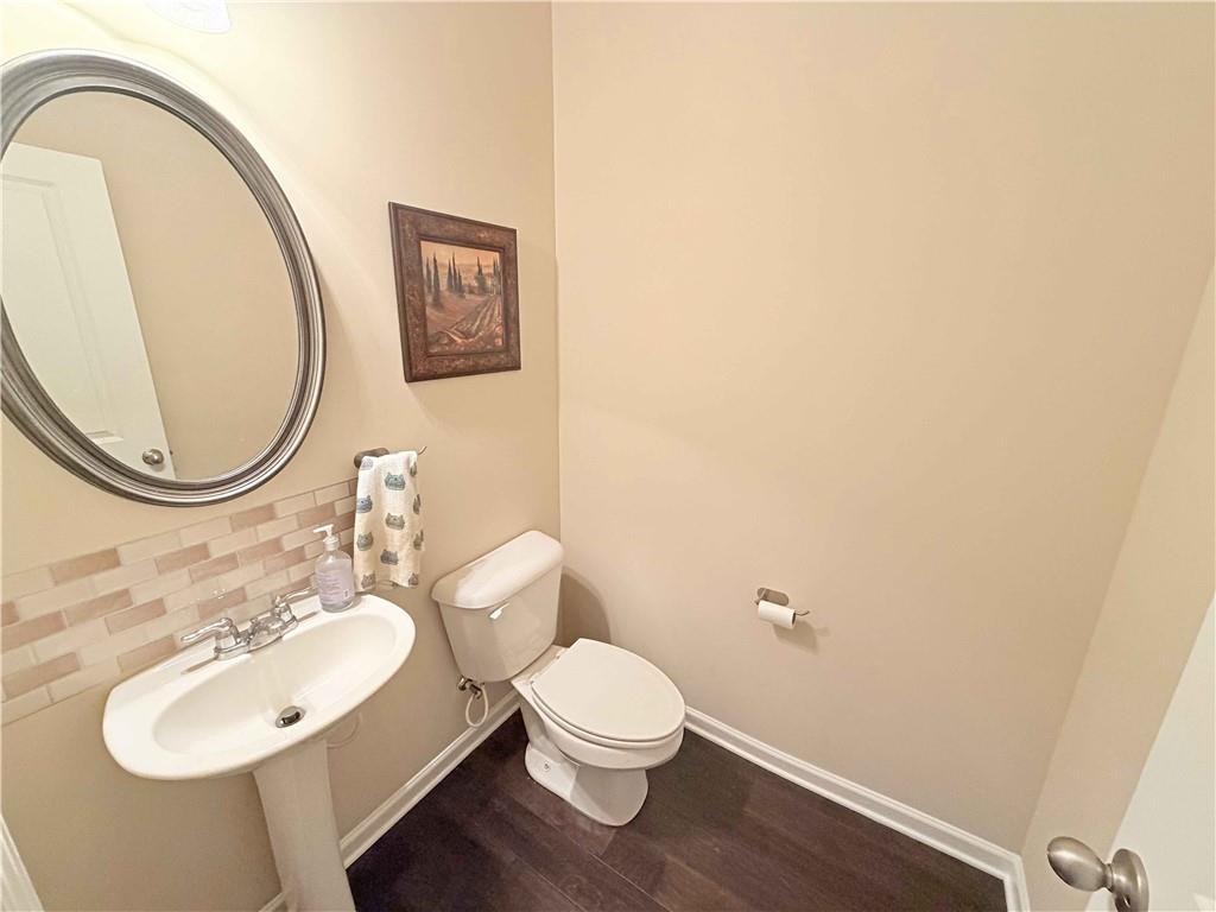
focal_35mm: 14
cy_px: 456
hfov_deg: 102.1
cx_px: 608
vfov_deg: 85.7
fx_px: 492
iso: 400
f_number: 2.2
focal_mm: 2.22
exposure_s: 1/60
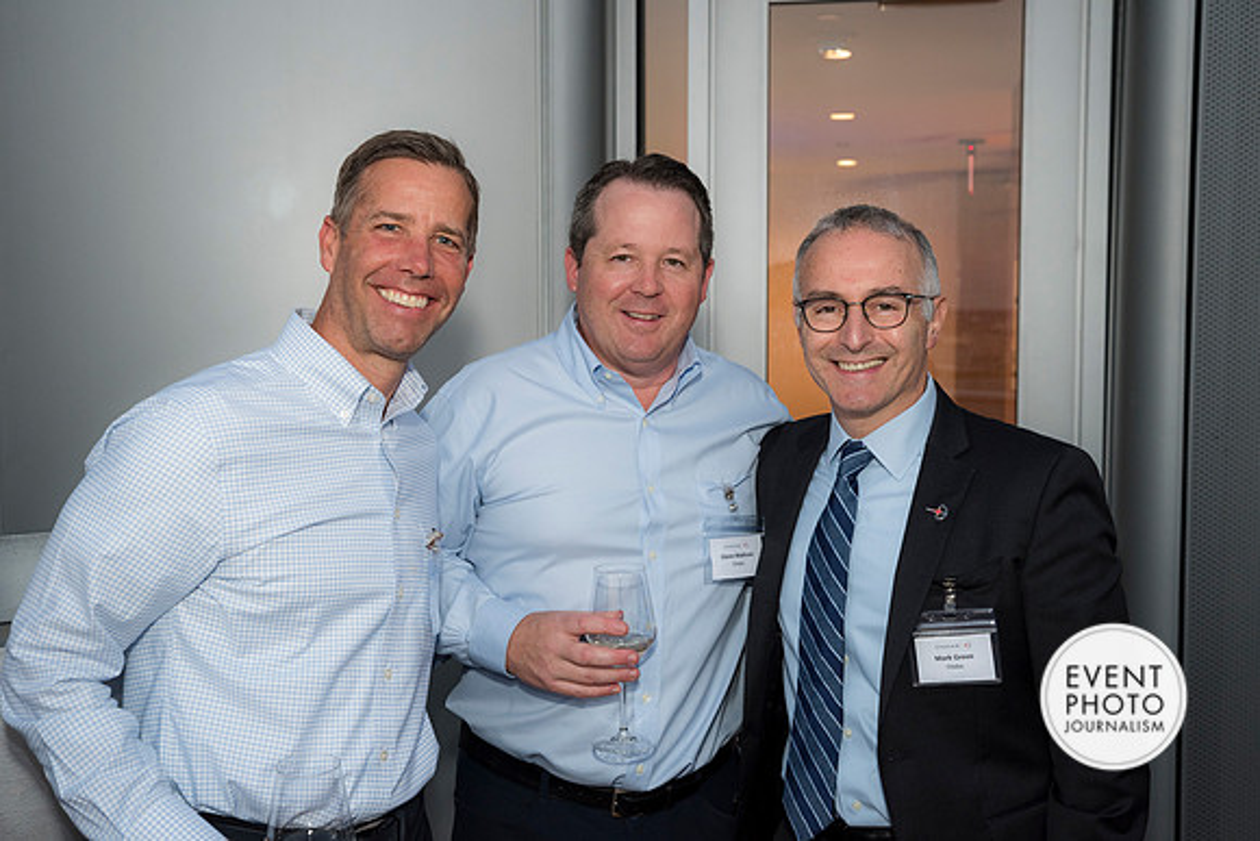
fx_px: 1470
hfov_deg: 46.4
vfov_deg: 31.9
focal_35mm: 42
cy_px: 420
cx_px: 630
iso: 800
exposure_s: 1/125
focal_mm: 42
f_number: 5.6
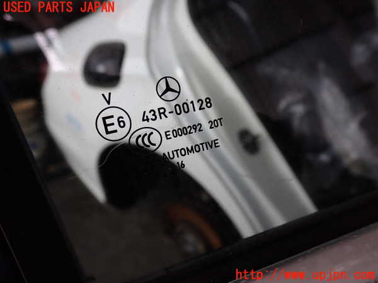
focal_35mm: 30
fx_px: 328
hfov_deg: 60.0
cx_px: 189
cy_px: 142
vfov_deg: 46.8
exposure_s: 1/125
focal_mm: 5.4
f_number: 3.2
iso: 100
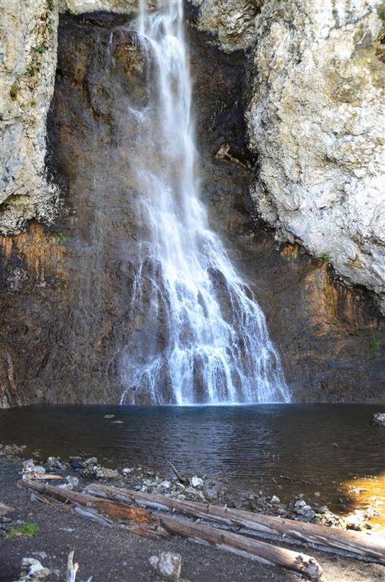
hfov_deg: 43.4
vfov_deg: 62.1
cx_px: 192
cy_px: 291
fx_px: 484
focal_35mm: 30
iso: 200
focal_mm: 20
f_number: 3.5
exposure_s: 1/125
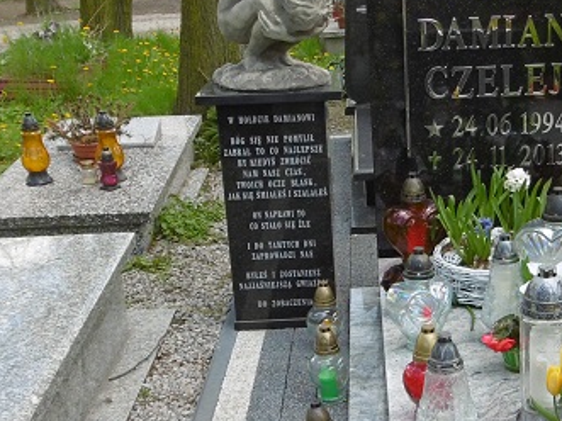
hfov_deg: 32.5
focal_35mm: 58
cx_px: 431
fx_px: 941
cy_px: 239
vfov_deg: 25.2
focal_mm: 4.3
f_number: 3.1
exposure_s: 1/200
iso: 100
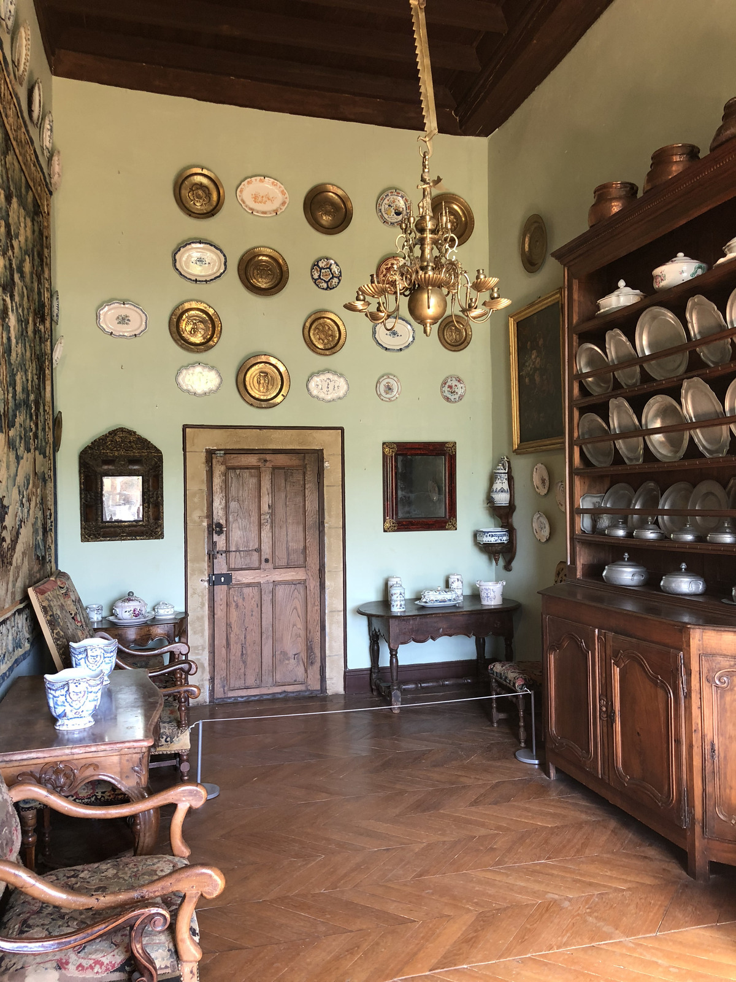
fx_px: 794
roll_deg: +0.6
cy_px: 491
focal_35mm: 28
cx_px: 368
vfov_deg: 63.4
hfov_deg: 49.7
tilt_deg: +2.3
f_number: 1.8
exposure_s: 1/17
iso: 50
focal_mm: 4
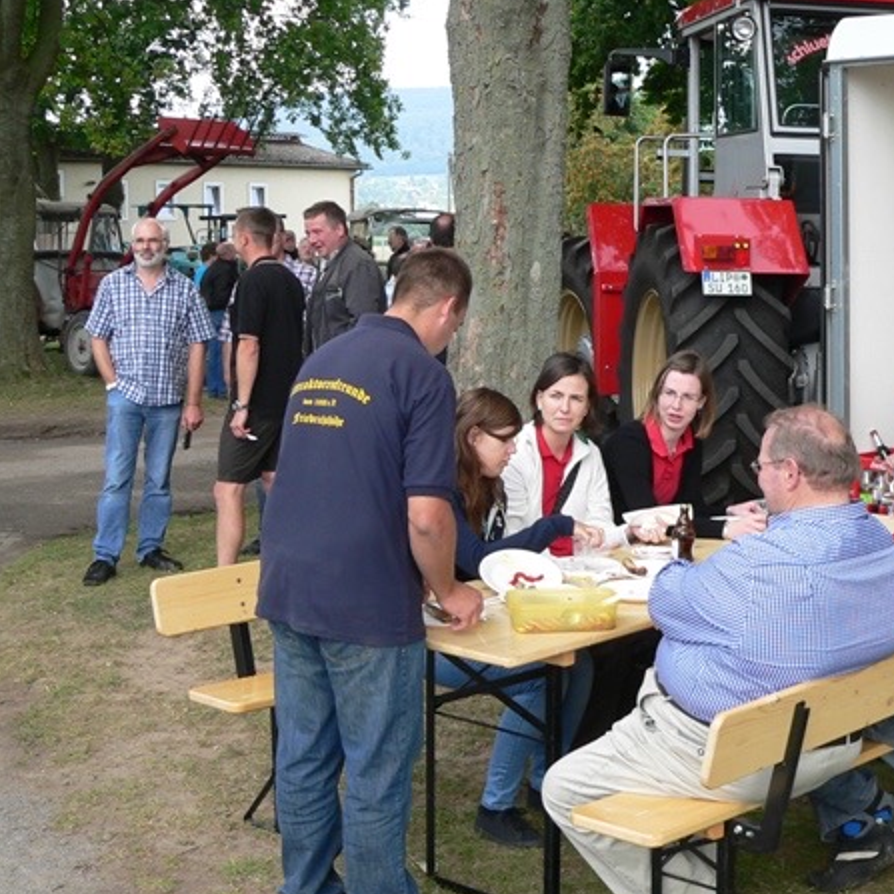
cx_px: 636
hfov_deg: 29.7
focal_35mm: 57
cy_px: 430
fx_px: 1665
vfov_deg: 30.0
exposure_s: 1/125
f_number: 3.3
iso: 80
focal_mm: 6
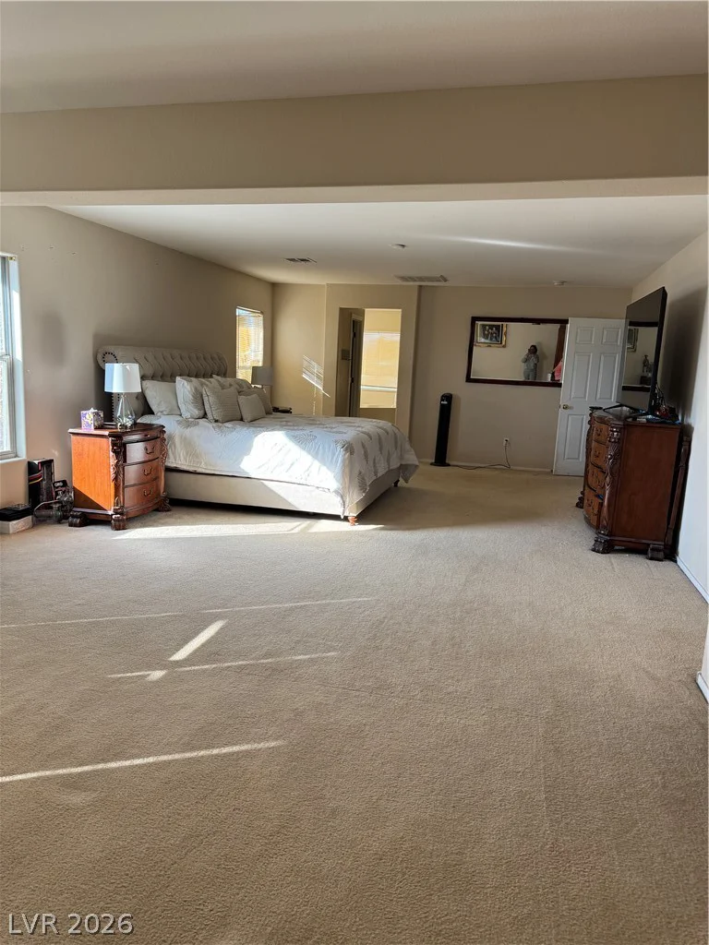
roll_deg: -3.3
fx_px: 655
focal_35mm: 24
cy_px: 472
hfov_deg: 56.8
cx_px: 354
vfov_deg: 71.6
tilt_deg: -9.5
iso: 80
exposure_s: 1/174
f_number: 1.78
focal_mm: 6.76
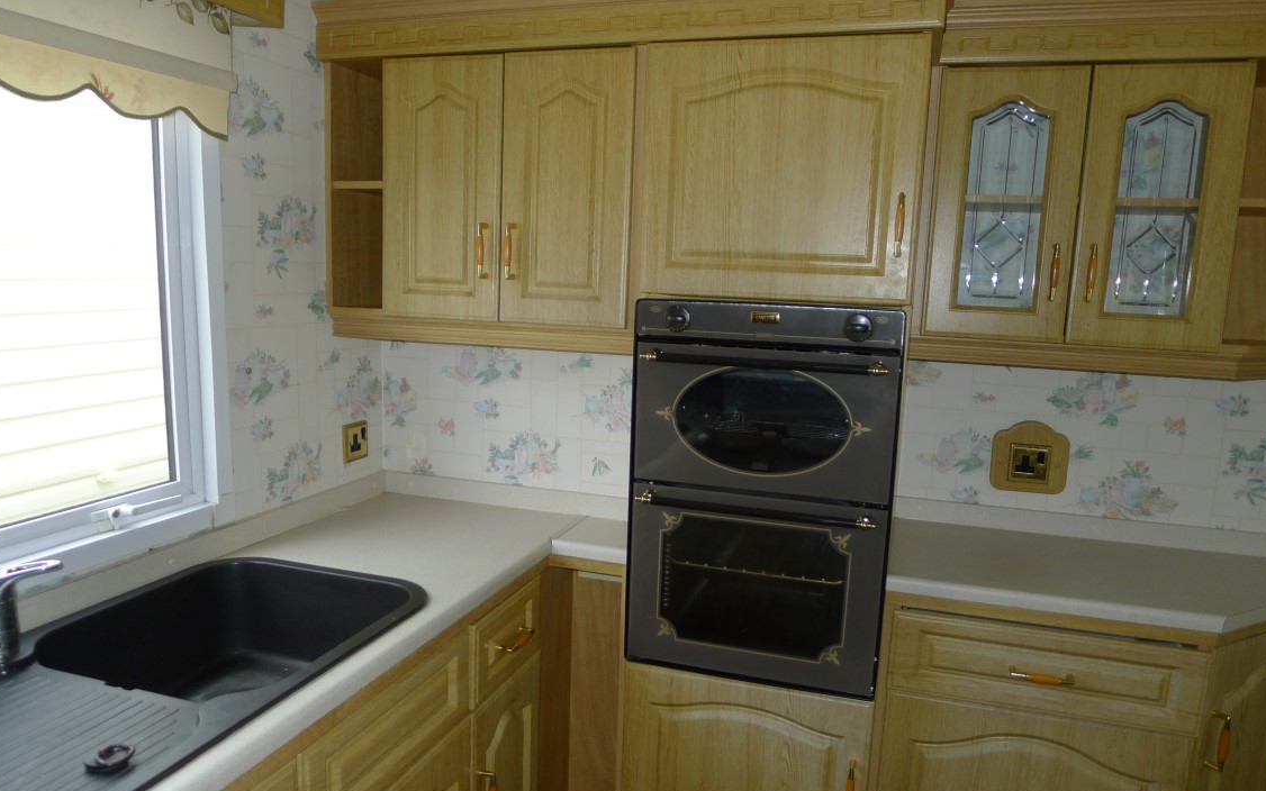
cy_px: 430
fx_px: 863
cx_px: 630
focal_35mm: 25
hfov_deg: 72.5
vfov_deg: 49.2
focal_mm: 5.1
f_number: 2
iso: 100
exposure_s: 1/60
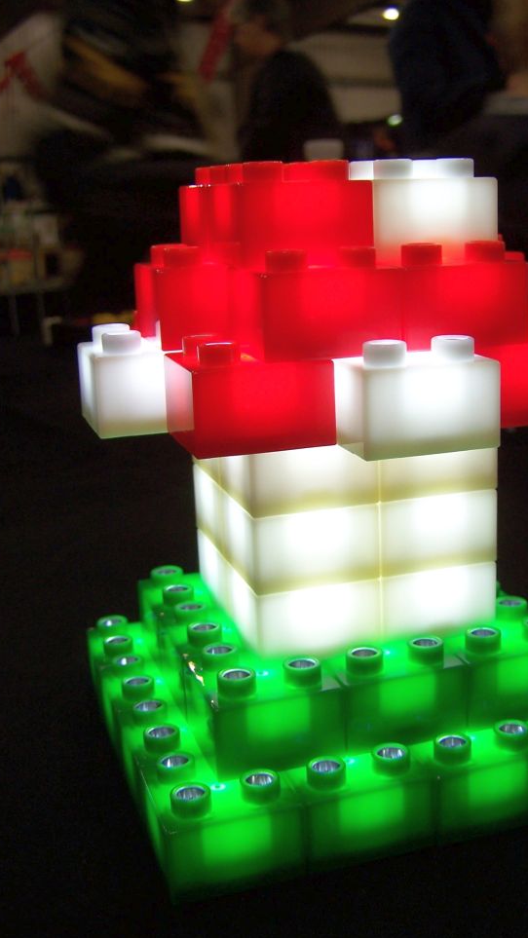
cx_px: 358
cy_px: 467
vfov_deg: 46.4
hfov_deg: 26.9
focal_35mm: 44
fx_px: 1095
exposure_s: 1/10
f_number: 2.8
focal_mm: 6.3
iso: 80
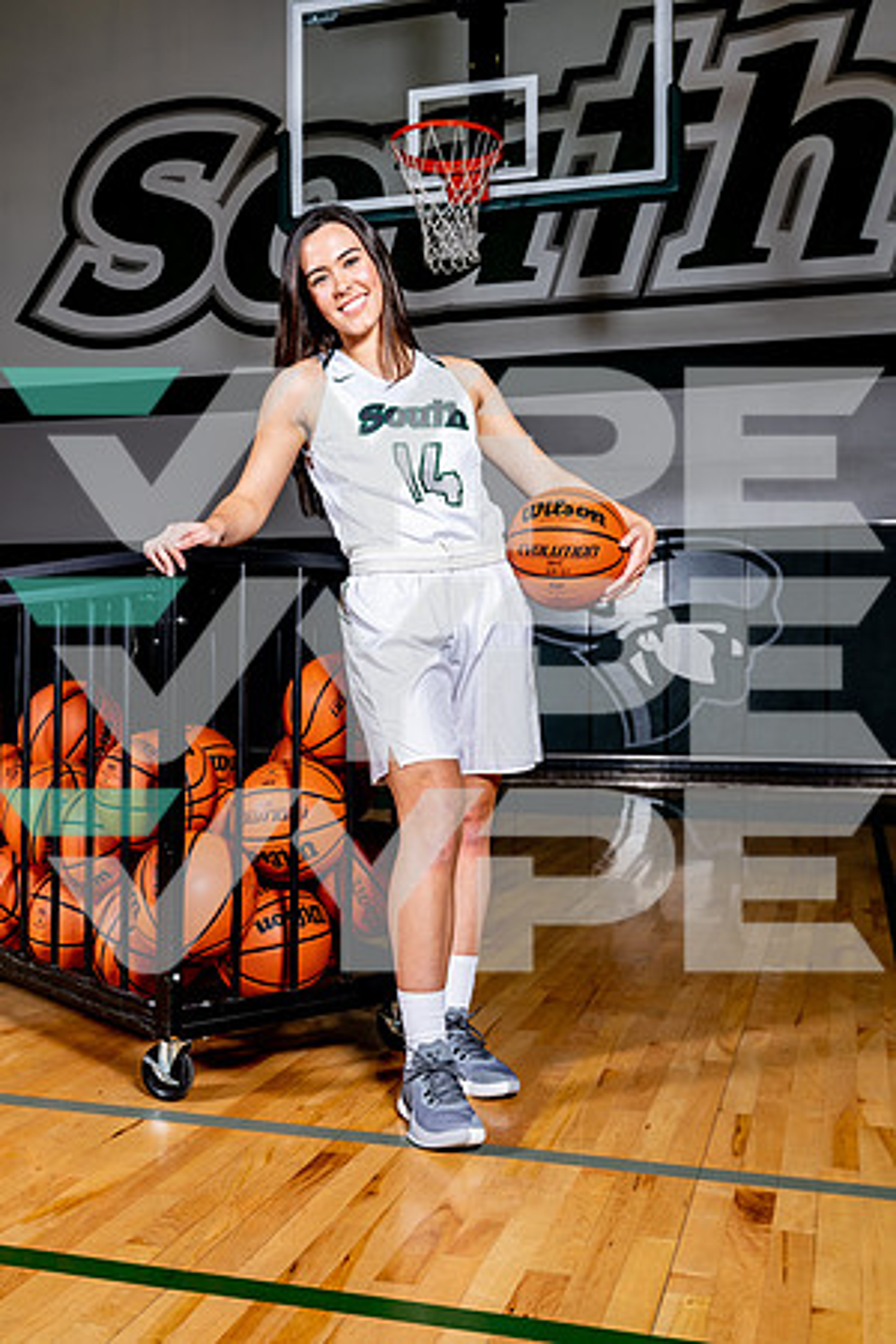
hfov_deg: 36.9
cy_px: 672
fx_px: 1344
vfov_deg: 53.1
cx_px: 448
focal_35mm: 36
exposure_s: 1/125
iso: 250
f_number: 5.6
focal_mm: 36
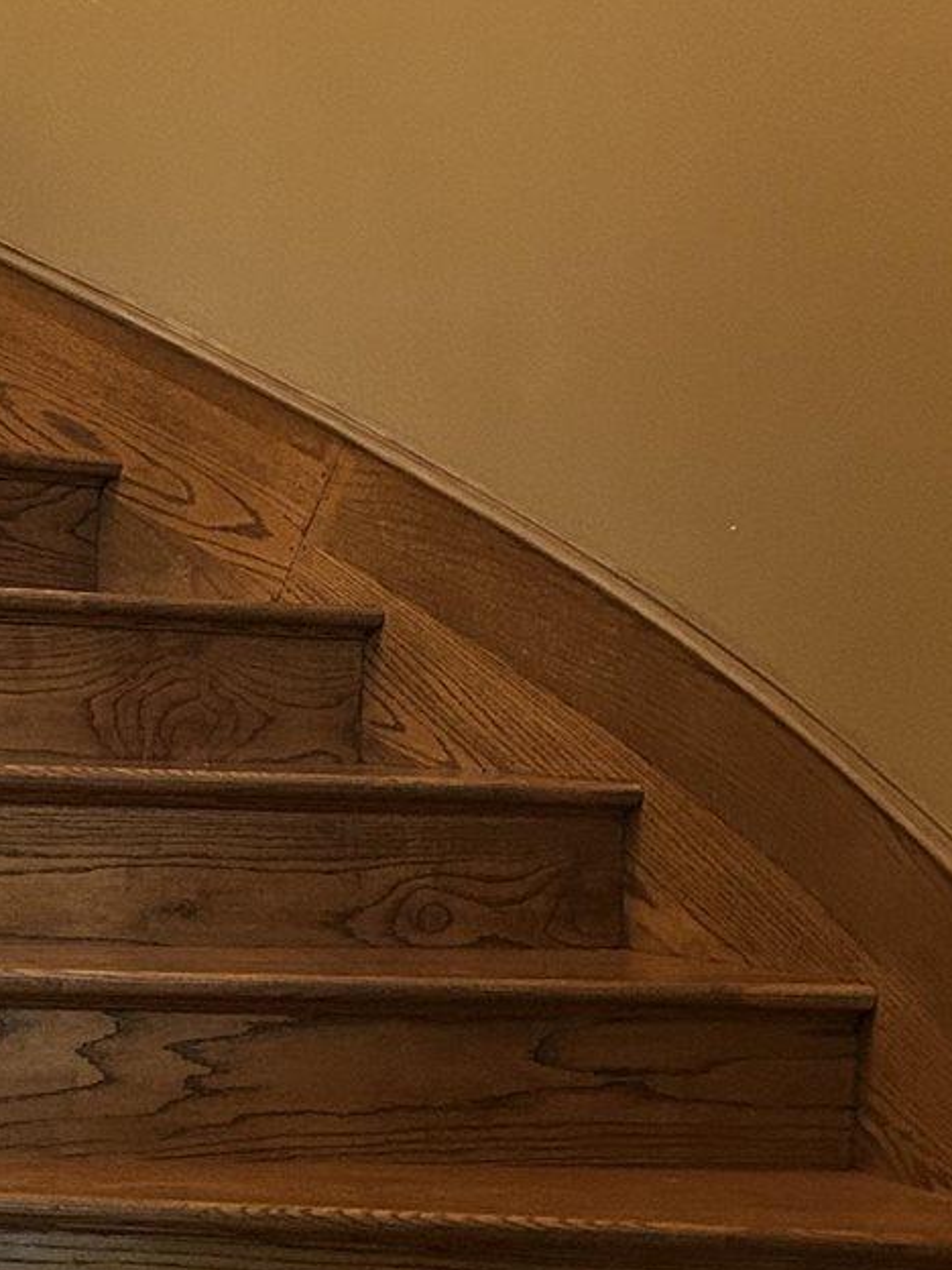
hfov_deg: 13.8
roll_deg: -2.5
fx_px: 3520
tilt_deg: +1.2
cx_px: -757
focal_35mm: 96
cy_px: 596
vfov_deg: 20.4
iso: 400
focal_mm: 5.7
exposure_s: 1/40
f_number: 1.5
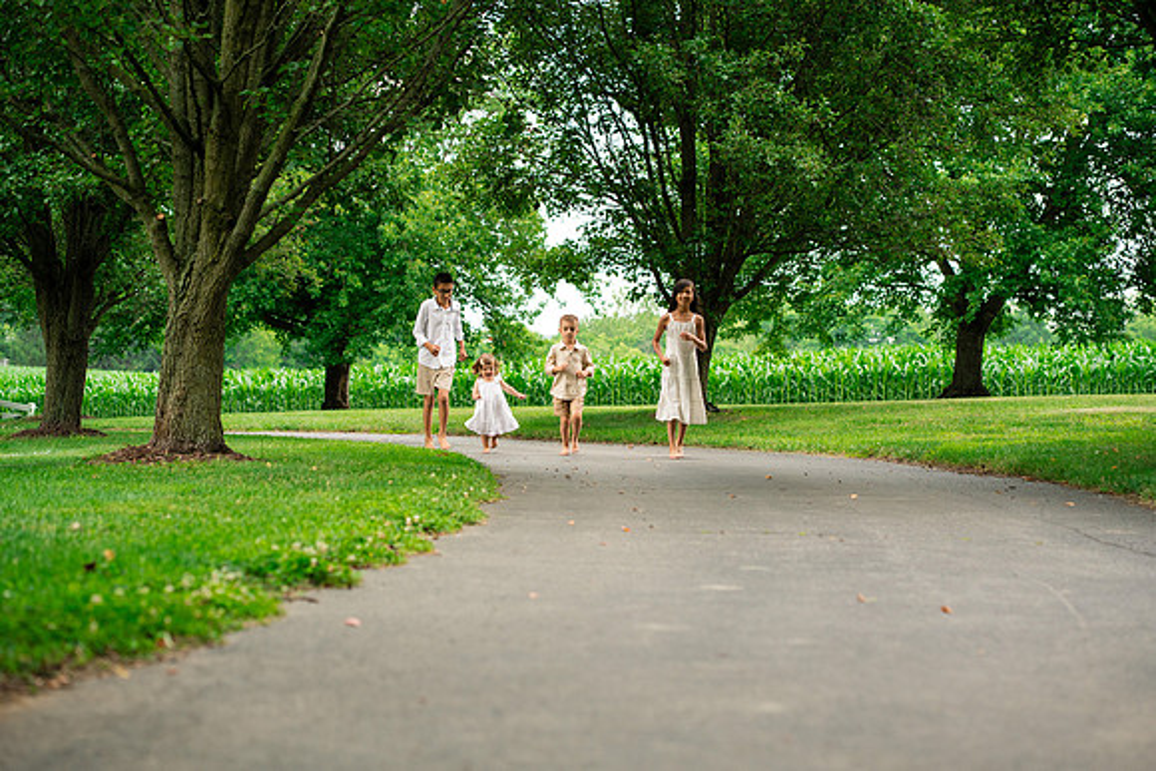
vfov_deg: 16.1
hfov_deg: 23.9
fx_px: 2730
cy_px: 386
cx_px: 578
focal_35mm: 85
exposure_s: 1/500
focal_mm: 85
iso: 500
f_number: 3.5
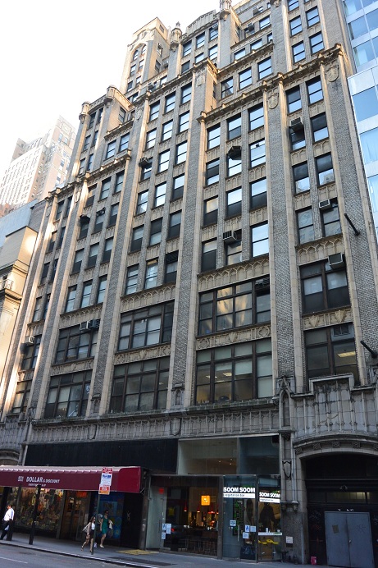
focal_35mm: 27
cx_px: 189
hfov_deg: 47.9
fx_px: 425
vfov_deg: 67.4
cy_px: 284
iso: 160
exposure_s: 1/125
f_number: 3.5
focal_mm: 10
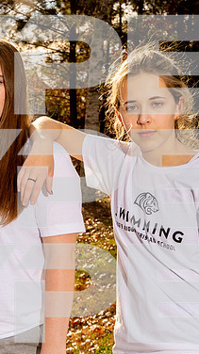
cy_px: 179
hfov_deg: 15.6
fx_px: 714
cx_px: -1
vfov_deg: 27.9
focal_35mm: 76
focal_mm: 47
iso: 200
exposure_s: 1/250
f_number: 8
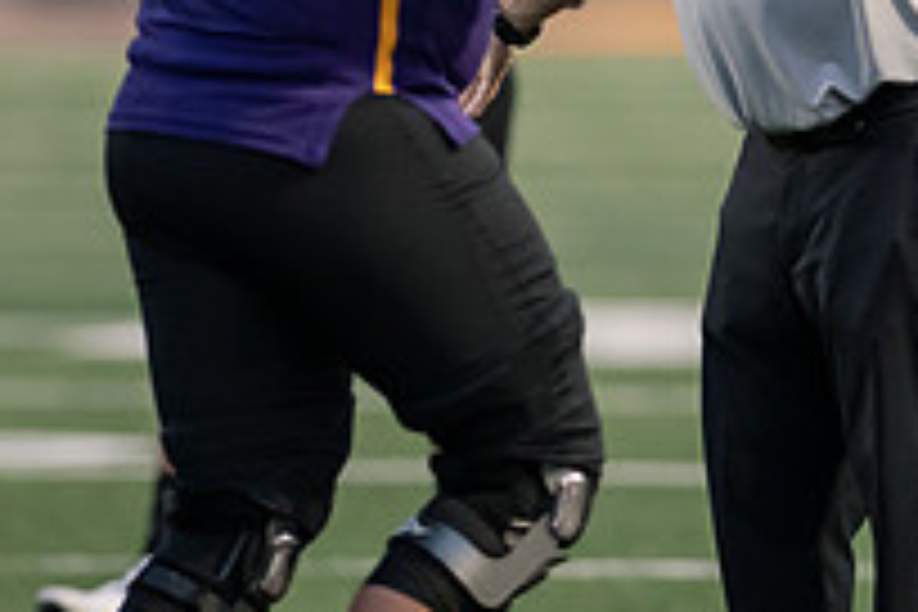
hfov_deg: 2.4
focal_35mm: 853
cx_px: 634
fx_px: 21750
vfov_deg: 1.6
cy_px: -106
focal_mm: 300
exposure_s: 1/800
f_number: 2.8
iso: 2500
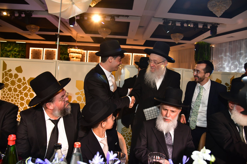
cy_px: 82
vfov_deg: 53.1
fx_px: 165
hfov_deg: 73.8
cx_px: 124
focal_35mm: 24
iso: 1250
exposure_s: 1/100
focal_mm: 24
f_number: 5.6
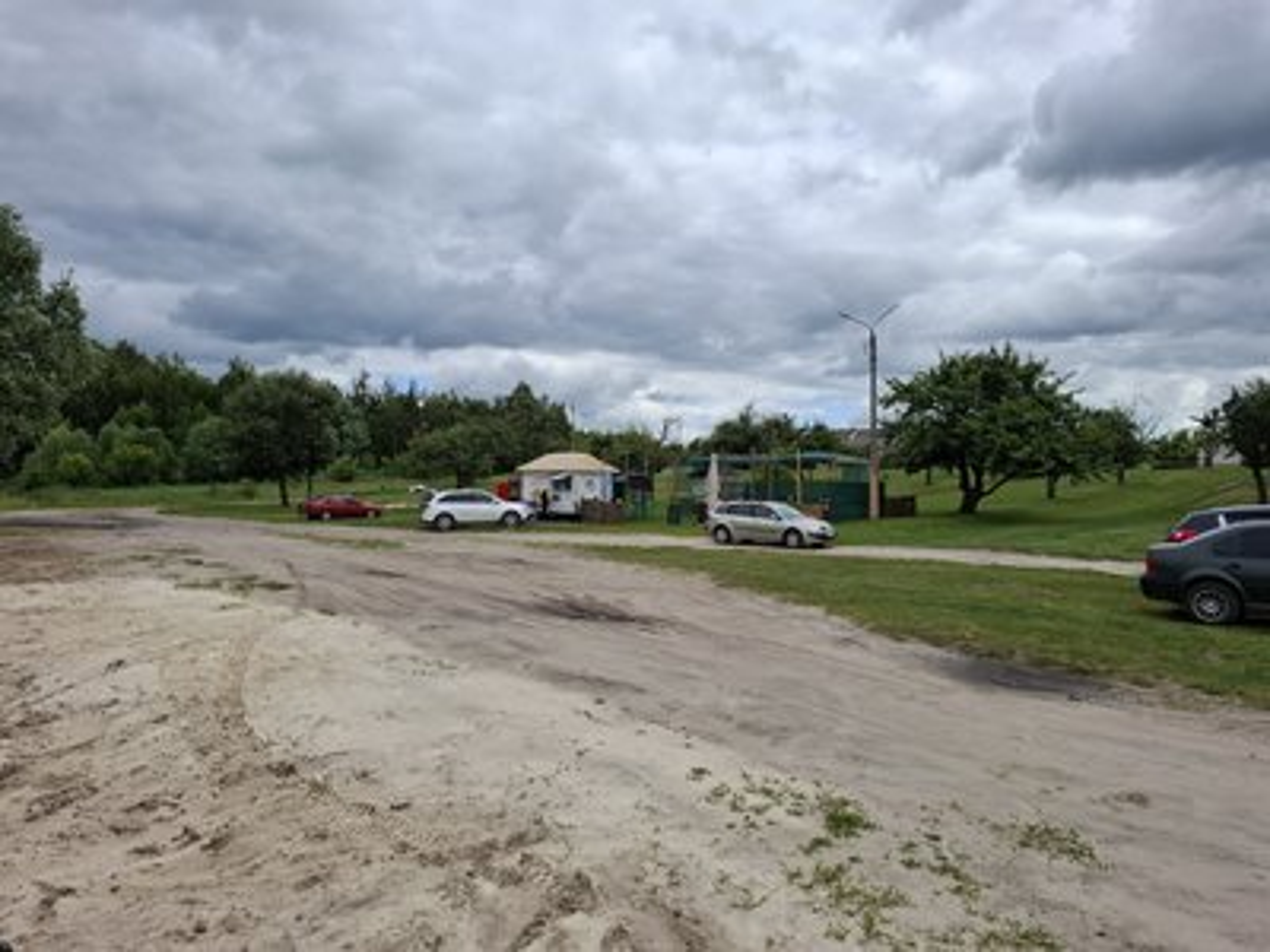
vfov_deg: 58.9
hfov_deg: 73.9
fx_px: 844
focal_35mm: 23
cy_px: 476
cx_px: 635
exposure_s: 1/1898
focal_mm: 5.54
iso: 50
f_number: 1.8
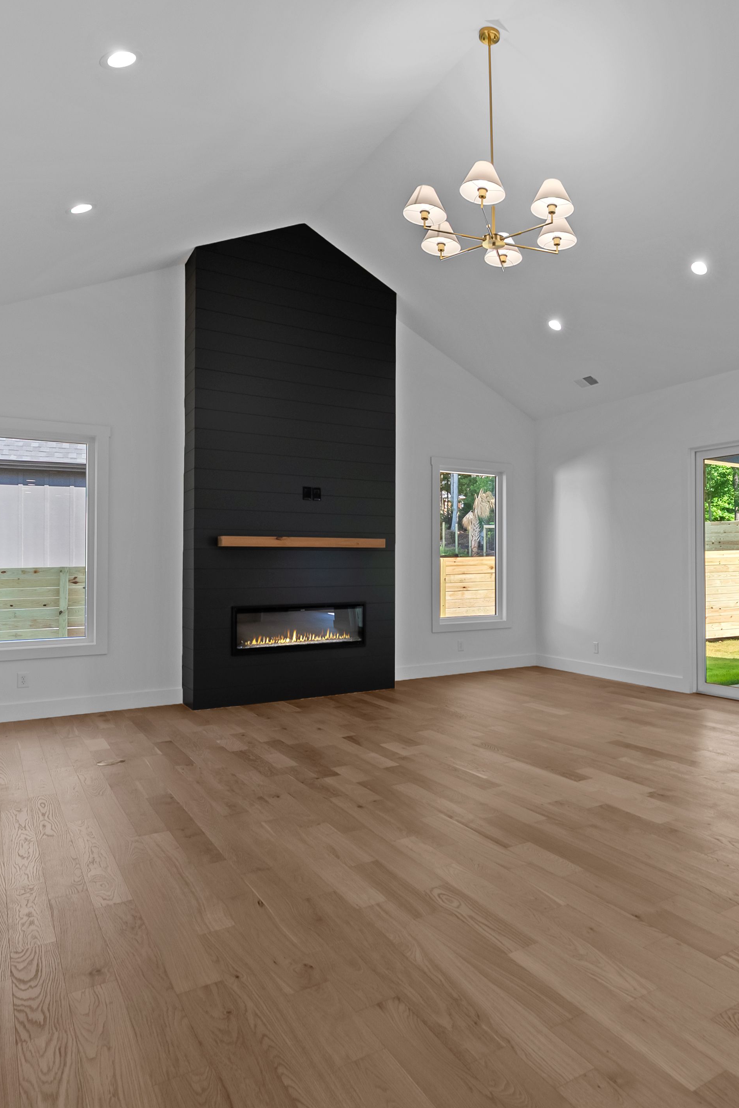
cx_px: 557
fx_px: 739
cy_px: 554
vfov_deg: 73.7
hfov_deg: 50.9
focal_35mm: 24
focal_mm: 16
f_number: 8
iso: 200
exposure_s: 1/13
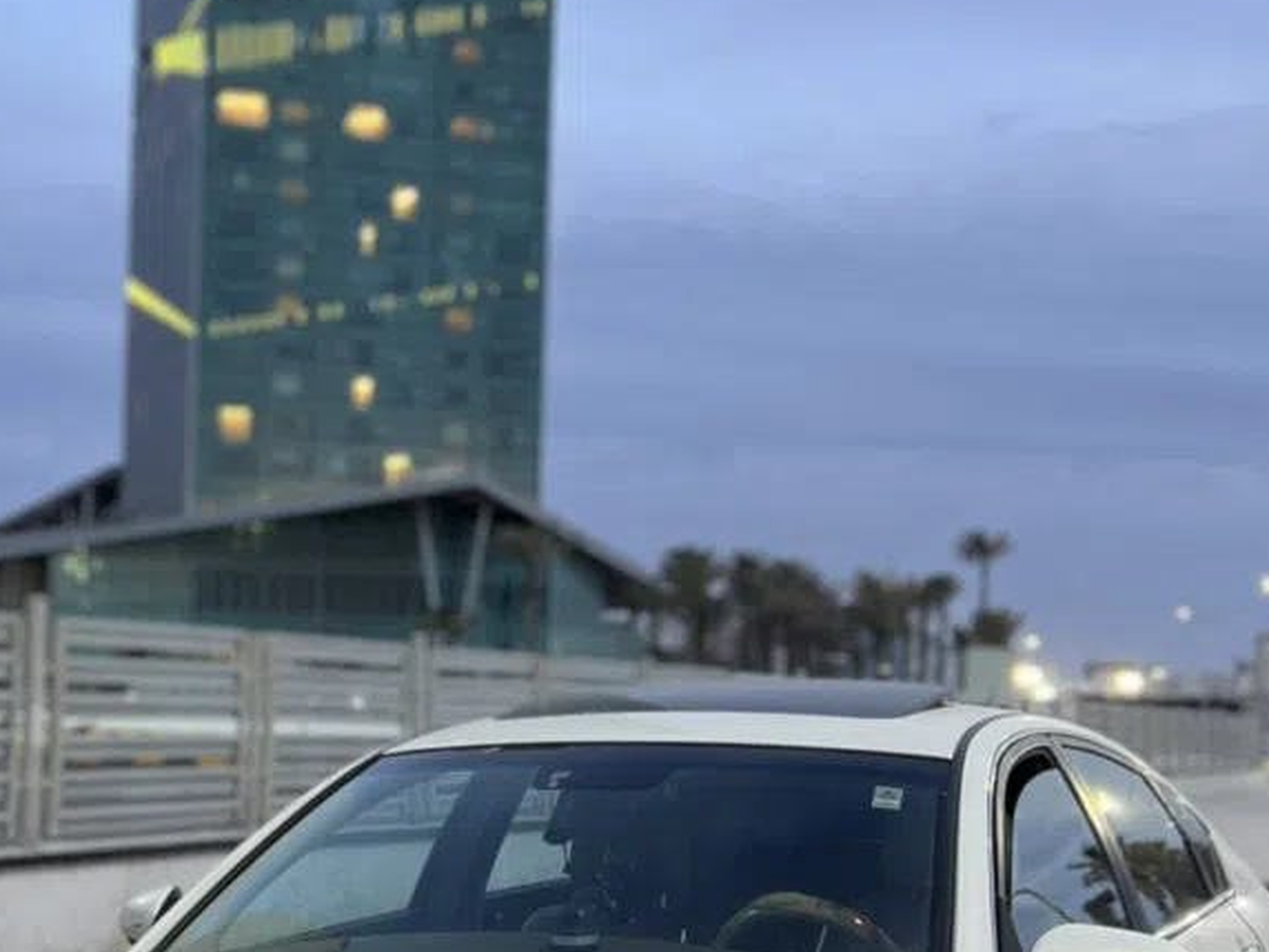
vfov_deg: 23.6
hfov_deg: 30.6
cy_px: 594
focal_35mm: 62
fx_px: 2273
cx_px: 308
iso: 125
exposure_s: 1/50
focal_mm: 5.7
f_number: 1.5
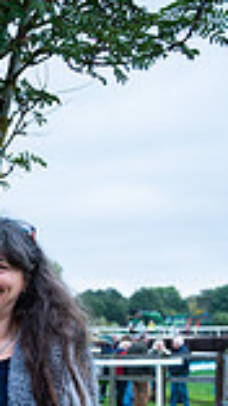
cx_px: -466
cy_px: 424
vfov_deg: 17.7
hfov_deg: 8.5
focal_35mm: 118
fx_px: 1272
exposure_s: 1/200
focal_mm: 30.5
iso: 500
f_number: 4
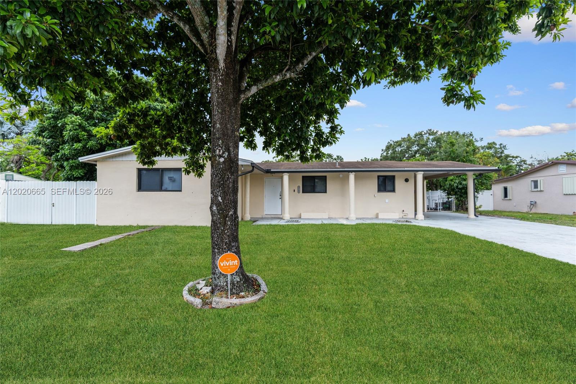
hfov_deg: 93.3
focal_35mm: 17
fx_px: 272
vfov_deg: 70.4
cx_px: 288
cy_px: 192
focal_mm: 17
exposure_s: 1/60
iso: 100
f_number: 2.8
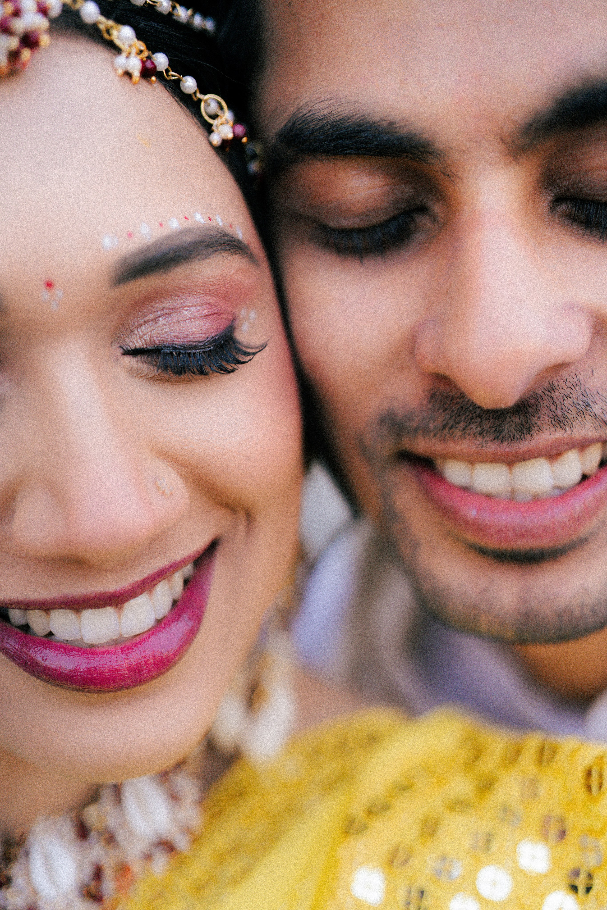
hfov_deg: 27.0
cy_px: 455
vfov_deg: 39.6
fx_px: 1264
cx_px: 304
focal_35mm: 50
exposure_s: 1/6400
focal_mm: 50
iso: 800
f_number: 1.4
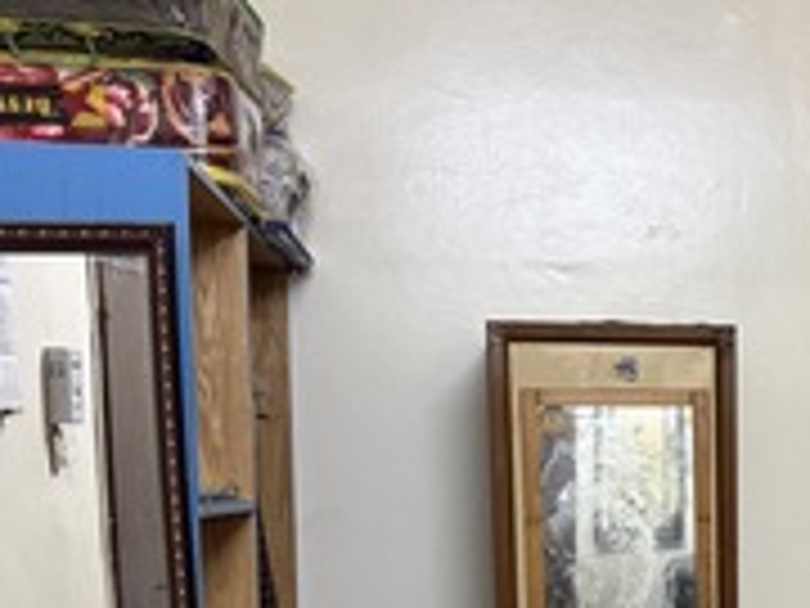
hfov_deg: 29.9
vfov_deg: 23.0
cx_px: 776
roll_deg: -0.6
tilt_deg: -6.3
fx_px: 1427
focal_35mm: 61
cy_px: 624
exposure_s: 1/60
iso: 640
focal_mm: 6.76
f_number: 1.78
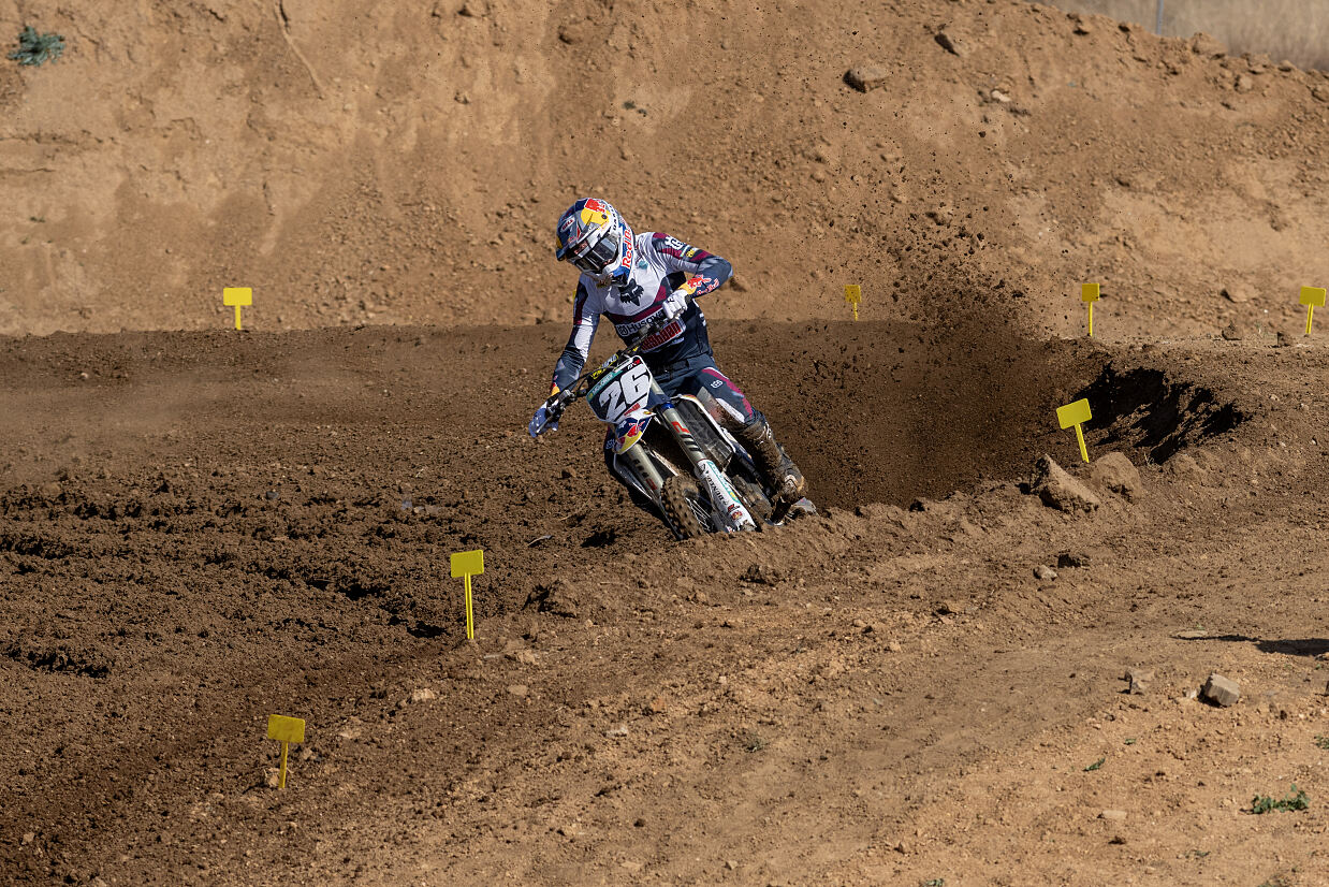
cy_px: 444
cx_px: 664
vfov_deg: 4.6
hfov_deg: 6.9
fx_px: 11077
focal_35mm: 300
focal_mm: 300
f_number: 5.6
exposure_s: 1/1250
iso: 200
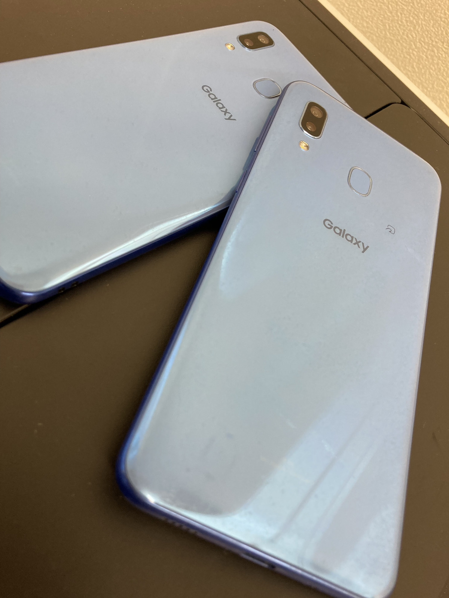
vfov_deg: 63.4
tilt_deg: -52.7
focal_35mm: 28
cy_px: 299
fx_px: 484
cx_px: 224
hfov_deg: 49.7
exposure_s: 1/50
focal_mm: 3.99
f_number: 1.8
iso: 64
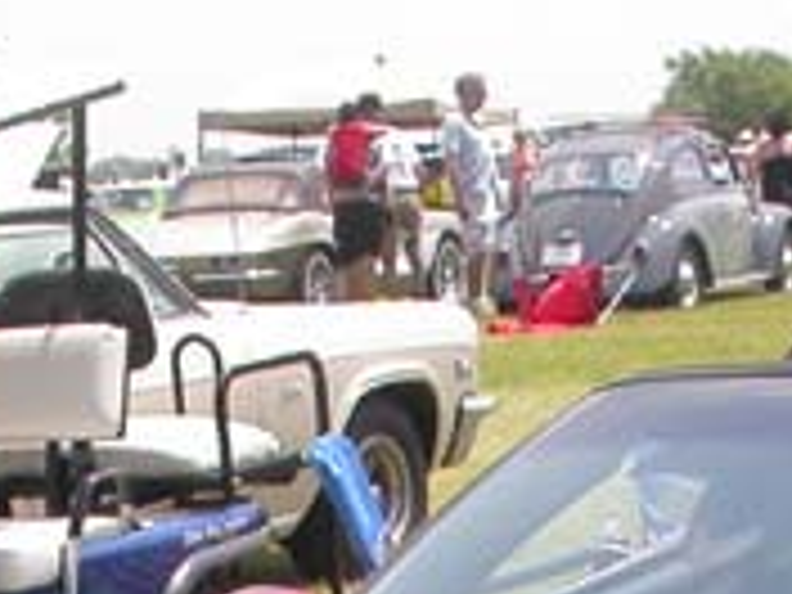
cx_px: 585
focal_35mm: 173
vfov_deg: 8.1
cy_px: 1314
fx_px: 3958
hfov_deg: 11.4
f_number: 6.7
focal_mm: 7.85
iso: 100
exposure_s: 1/263
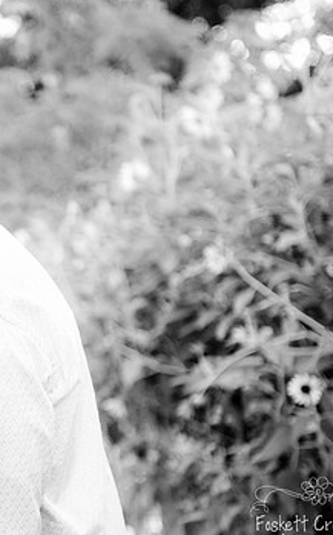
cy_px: 289
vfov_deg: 17.5
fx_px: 1731
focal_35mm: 119
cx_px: -31
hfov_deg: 10.9
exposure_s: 1/640
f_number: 2.8
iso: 800
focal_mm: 70
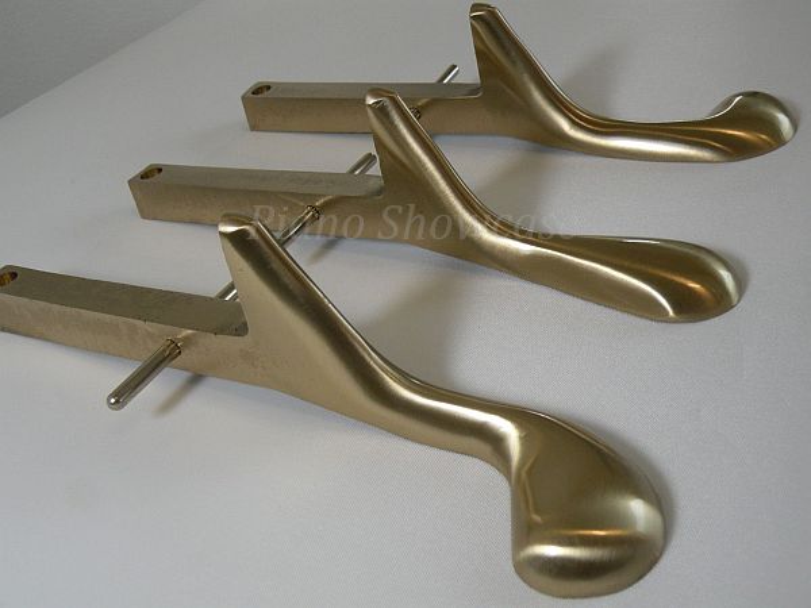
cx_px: 406
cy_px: 304
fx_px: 773
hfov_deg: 55.4
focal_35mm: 33
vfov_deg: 42.9
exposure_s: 1/55.4
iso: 95
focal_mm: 5.8
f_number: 5.6
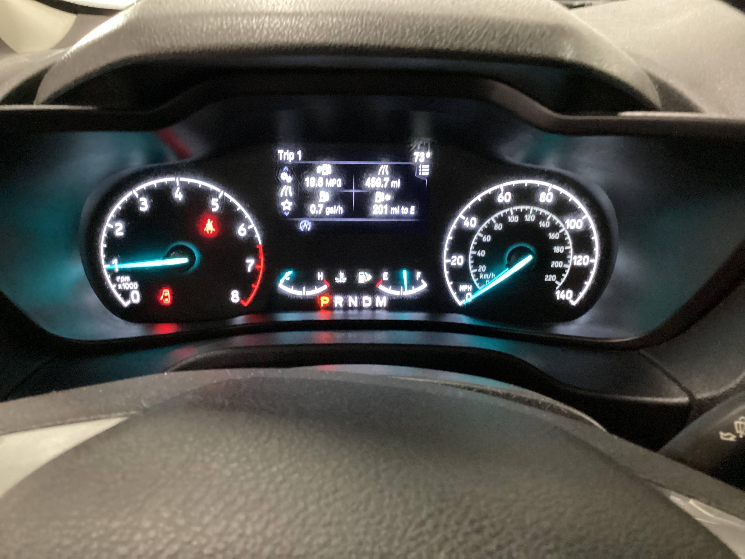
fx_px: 667
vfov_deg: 45.4
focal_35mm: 31
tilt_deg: -27.2
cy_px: 280
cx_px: 372
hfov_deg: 58.4
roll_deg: -1.7
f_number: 2.4
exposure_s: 1/20
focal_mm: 3.3
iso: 800
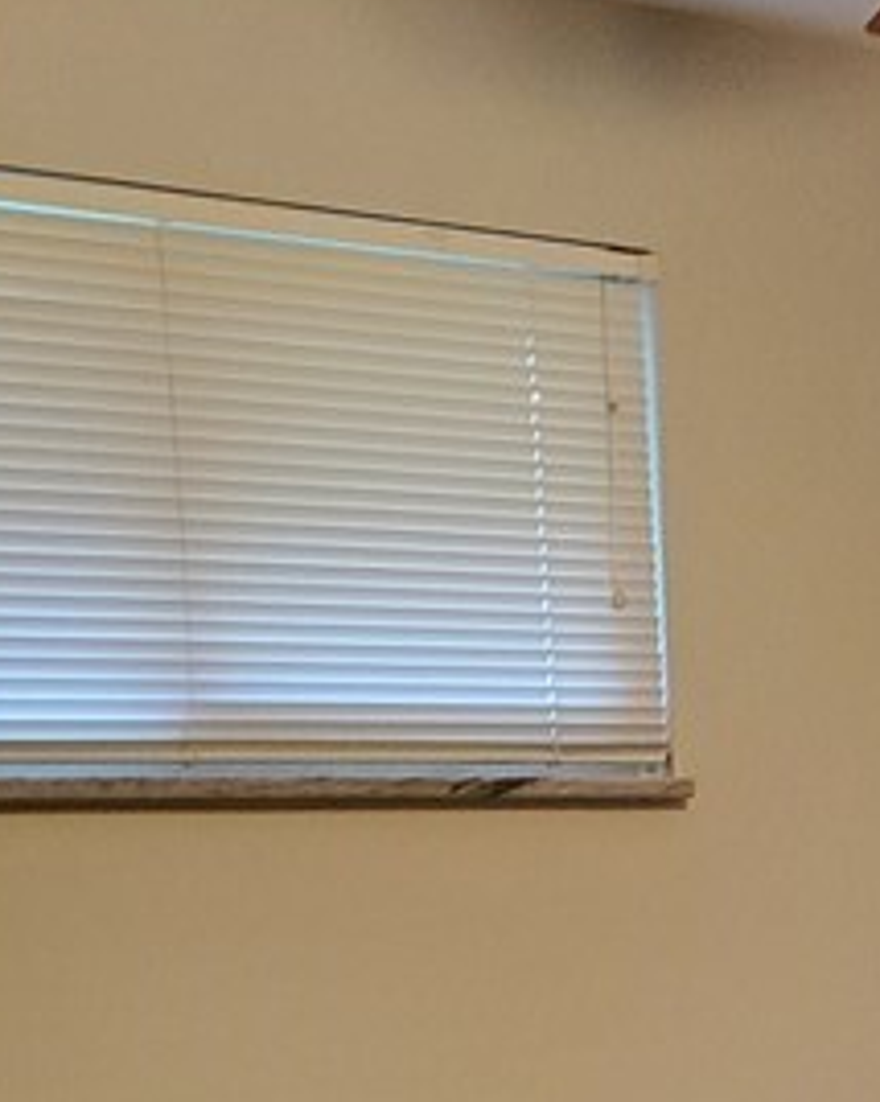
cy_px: 1275
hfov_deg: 14.6
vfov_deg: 18.8
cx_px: 1390
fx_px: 3162
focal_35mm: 97
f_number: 1.5
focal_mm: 4.3
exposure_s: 1/60
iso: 250
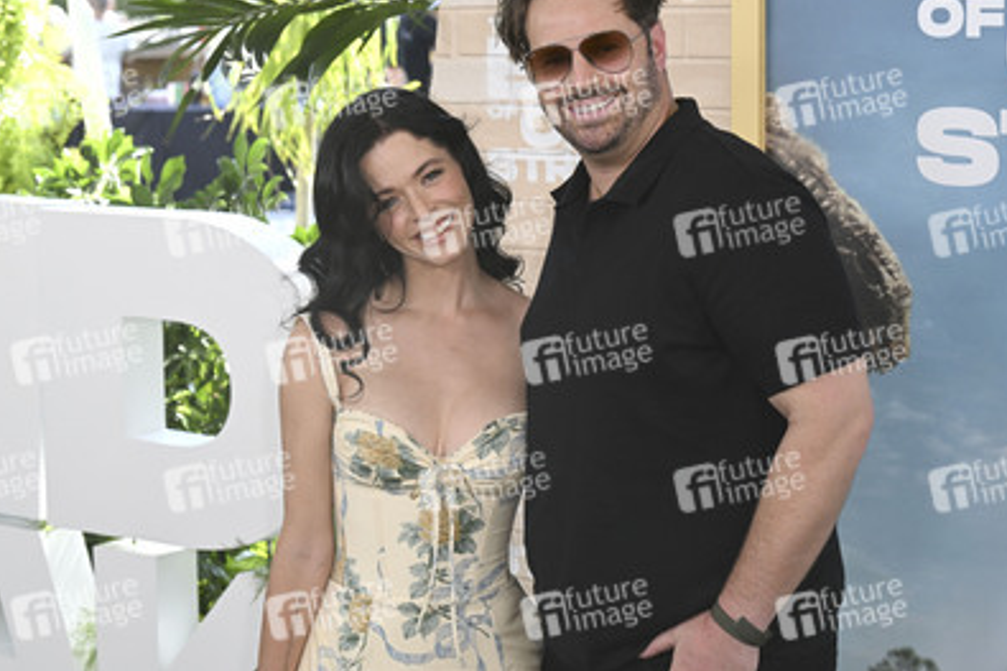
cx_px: 519
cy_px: 291
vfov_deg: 15.3
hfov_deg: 22.9
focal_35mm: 89
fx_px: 2488
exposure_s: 1/250
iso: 640
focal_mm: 78
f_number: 6.3
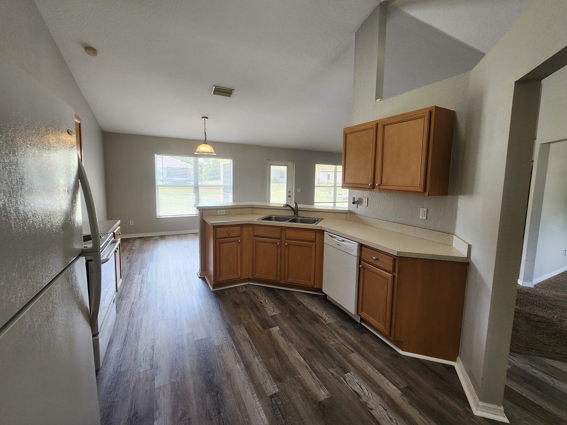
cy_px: 206
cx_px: 300
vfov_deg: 85.6
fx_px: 229
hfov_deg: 102.0
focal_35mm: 14
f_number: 2.2
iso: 125
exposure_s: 1/60
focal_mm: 2.2
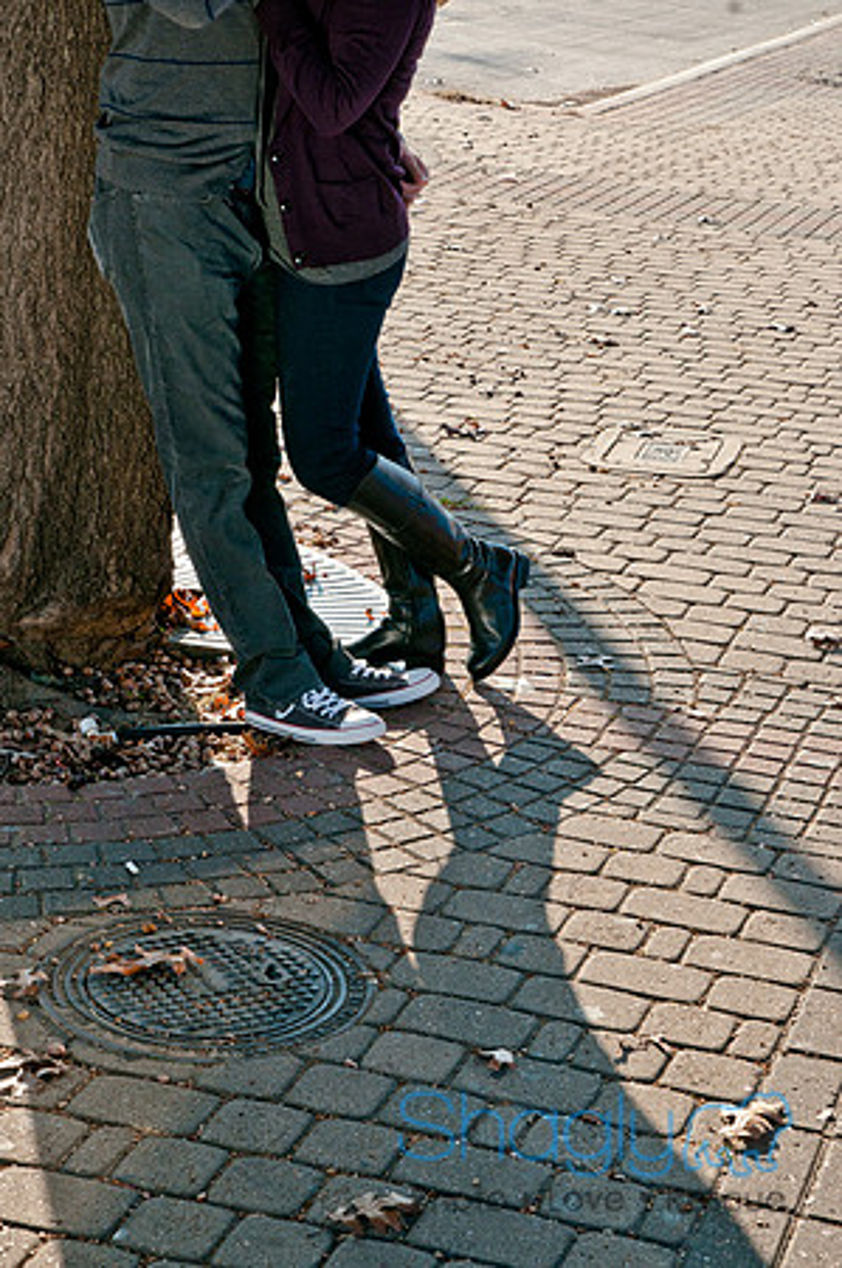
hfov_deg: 18.1
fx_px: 2637
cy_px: 634
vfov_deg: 27.0
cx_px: 421
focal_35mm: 75
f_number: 9
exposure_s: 1/250
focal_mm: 50
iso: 200
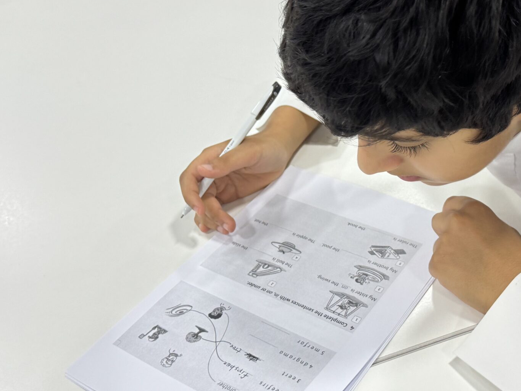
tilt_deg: -37.4
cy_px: 178
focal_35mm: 45
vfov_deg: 32.2
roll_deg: +10.4
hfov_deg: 41.6
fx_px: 677
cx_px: 342
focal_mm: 6.76
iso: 160
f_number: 1.78
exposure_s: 1/121
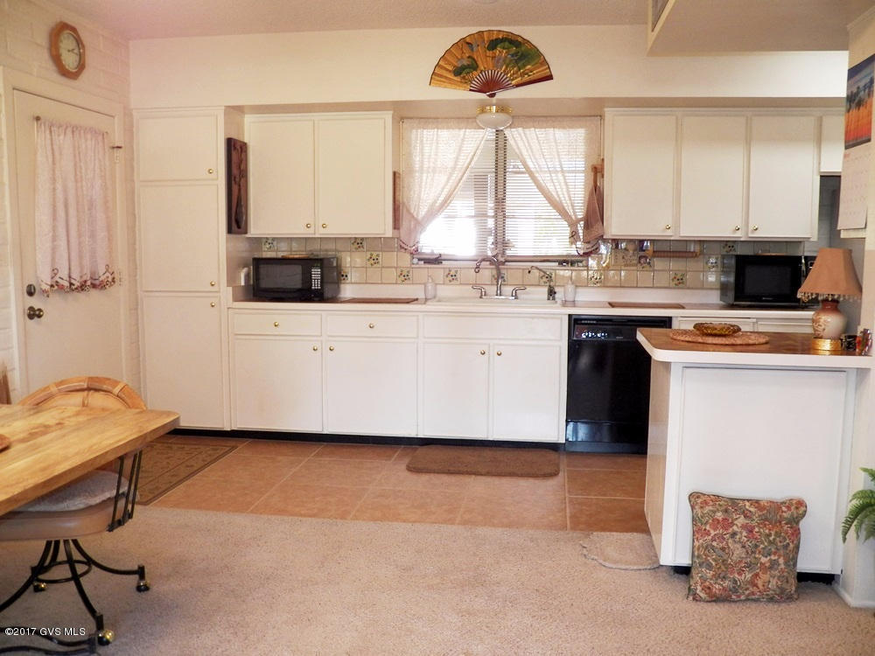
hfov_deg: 58.4
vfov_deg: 45.4
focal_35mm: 31
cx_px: 438
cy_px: 328
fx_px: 784
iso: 125
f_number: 2.8
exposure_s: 1/30
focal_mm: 5.5
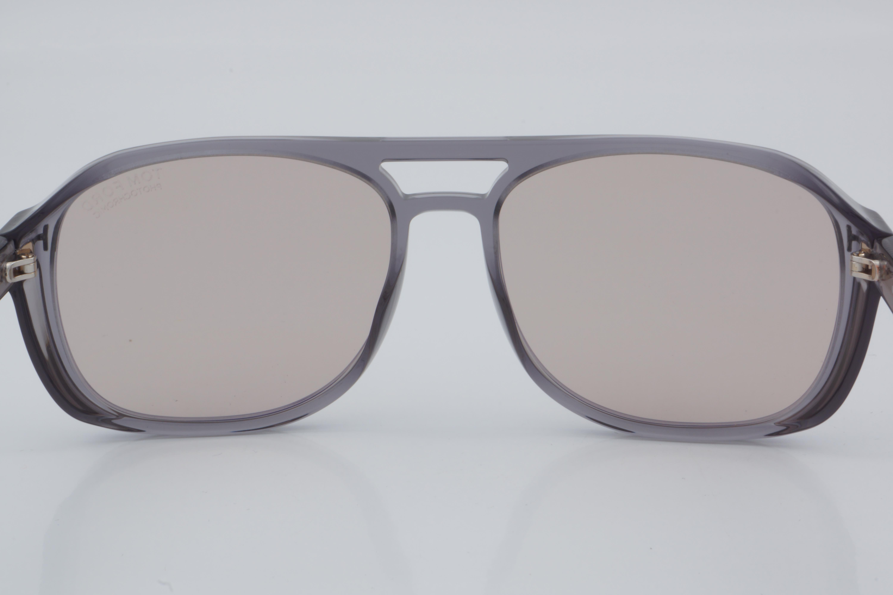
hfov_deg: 24.6
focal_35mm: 82
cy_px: 298
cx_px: 446
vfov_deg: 16.6
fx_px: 2046
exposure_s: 1/4
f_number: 32
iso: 100
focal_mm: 55
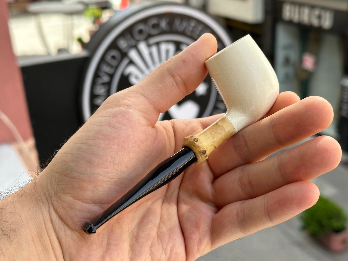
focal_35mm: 48
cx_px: 174
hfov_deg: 39.7
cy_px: 130
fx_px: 483
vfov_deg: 30.3
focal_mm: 6.86
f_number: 1.78
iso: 64
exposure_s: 1/437
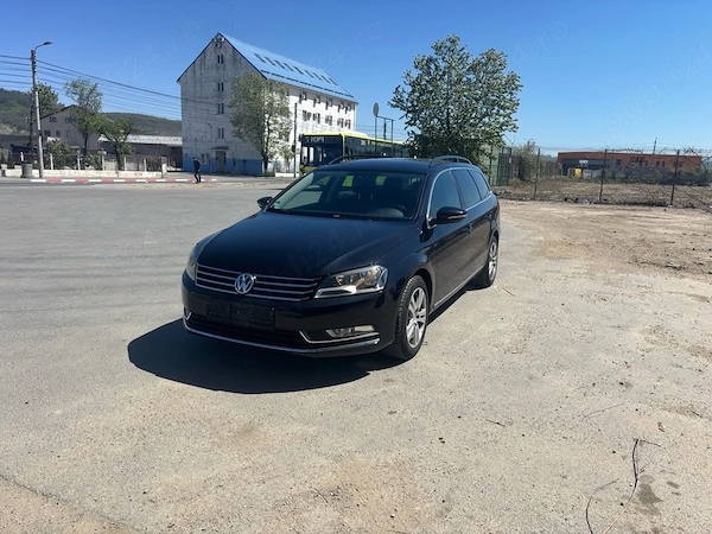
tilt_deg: -10.9
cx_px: 356
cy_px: 267
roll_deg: -2.2
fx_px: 535
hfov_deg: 67.3
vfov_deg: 53.1
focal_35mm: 26
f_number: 1.6
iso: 50
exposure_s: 1/3650
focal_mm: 5.96
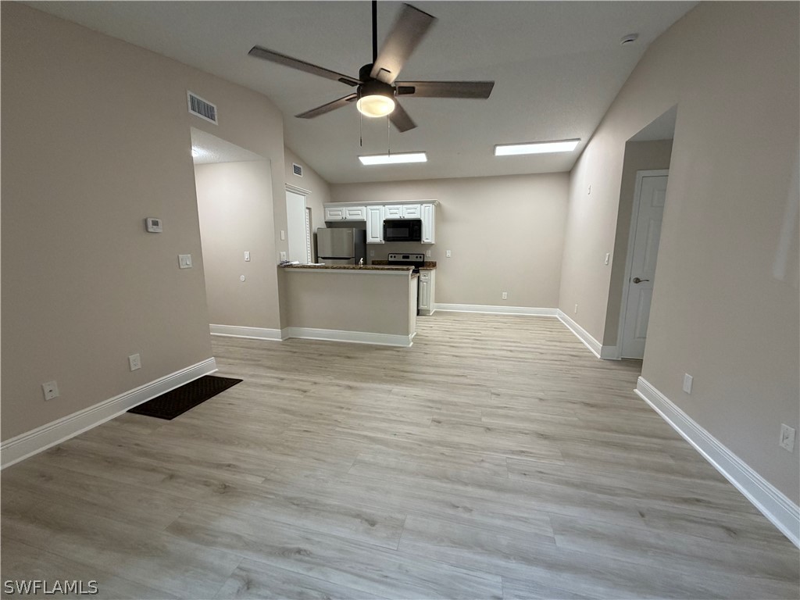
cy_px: 300
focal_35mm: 14
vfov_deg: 85.7
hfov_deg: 102.1
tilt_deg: -9.6
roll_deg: +0.0
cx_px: 400
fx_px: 324
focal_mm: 2.22
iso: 250
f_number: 2.2
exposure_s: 1/120
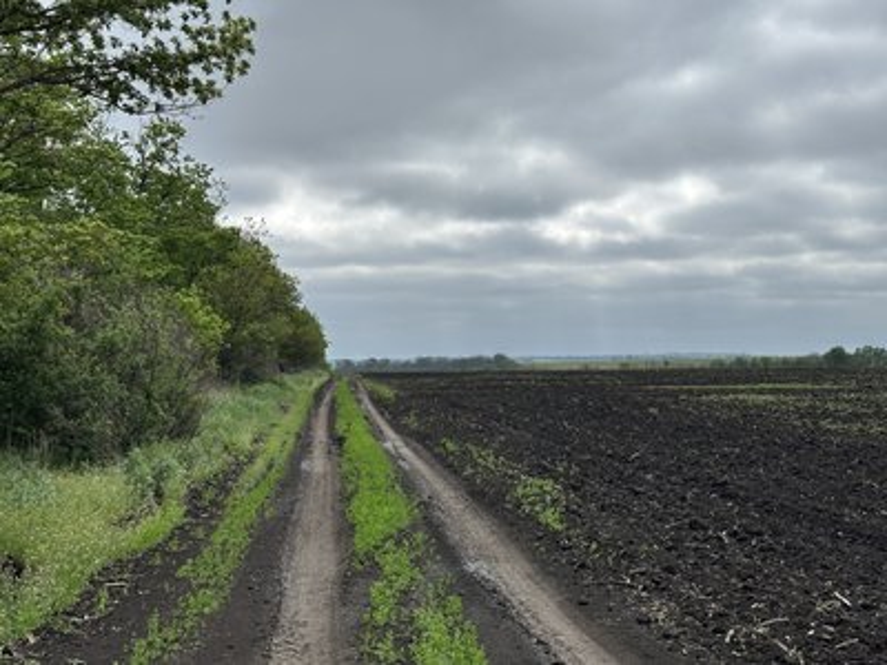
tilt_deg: +1.3
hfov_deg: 39.7
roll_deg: +0.6
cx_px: 444
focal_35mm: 48
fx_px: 1230
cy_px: 332
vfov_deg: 30.3
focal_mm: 6.86
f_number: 1.78
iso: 64
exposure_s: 1/7092
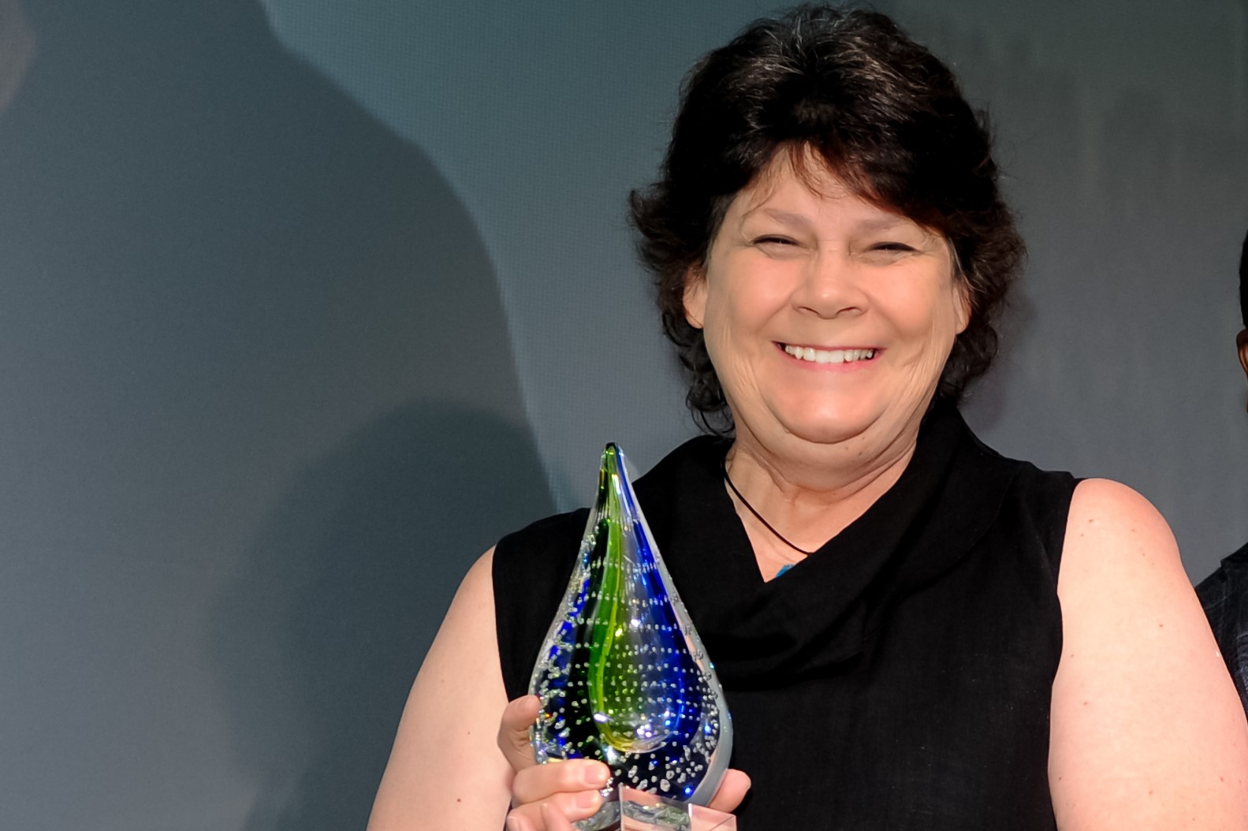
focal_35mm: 52
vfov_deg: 26.0
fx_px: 1802
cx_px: 624
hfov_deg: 38.2
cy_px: 416
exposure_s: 1/125
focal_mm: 52
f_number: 4.5
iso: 800
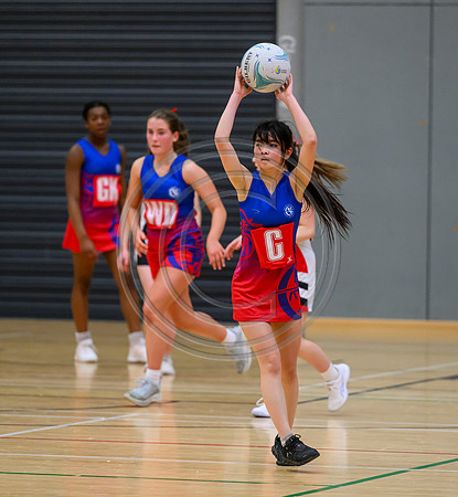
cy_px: 235
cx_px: 278
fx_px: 4368
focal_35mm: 280
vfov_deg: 6.5
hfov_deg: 6.0
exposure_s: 1/1600
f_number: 3.2
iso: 5000
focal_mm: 200
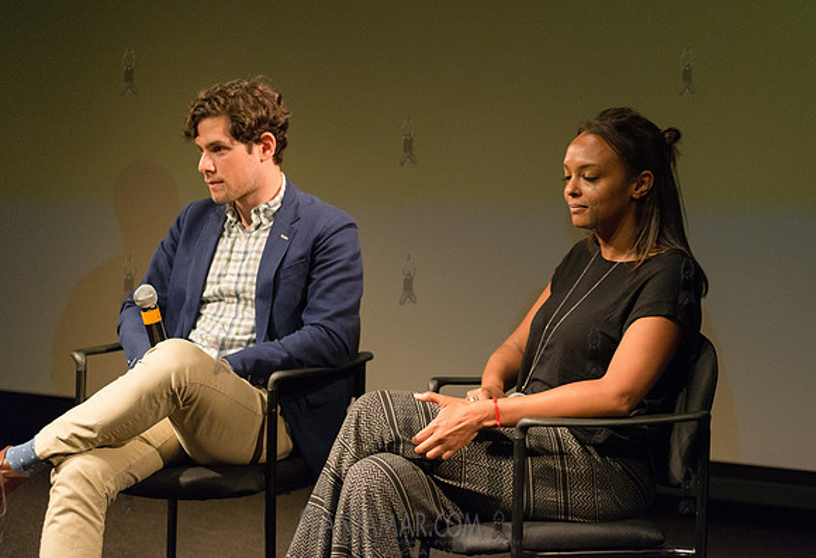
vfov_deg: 15.6
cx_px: 457
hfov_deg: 22.7
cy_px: 253
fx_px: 2033
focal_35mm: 89
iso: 4000
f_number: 2.8
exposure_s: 1/320
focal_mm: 80
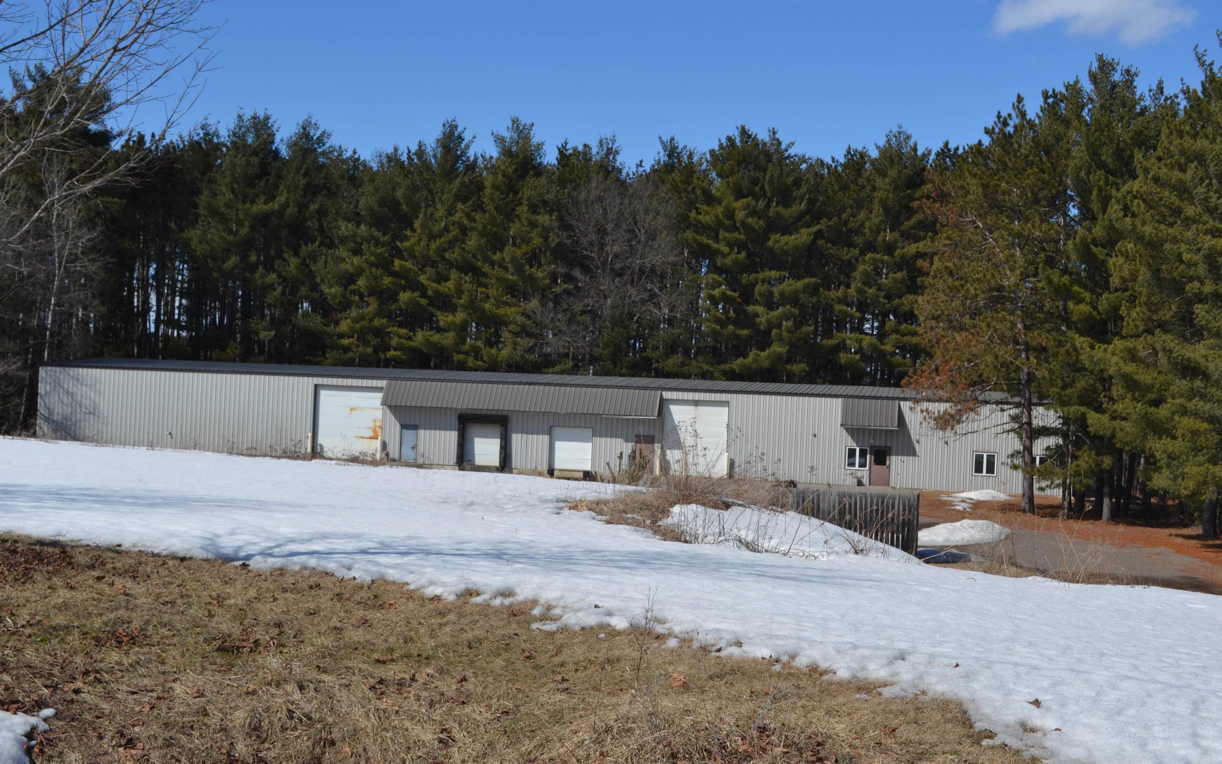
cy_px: 375
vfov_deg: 28.0
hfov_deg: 43.5
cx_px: 611
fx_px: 1532
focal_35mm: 46
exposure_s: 1/250
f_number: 8
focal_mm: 30
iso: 100
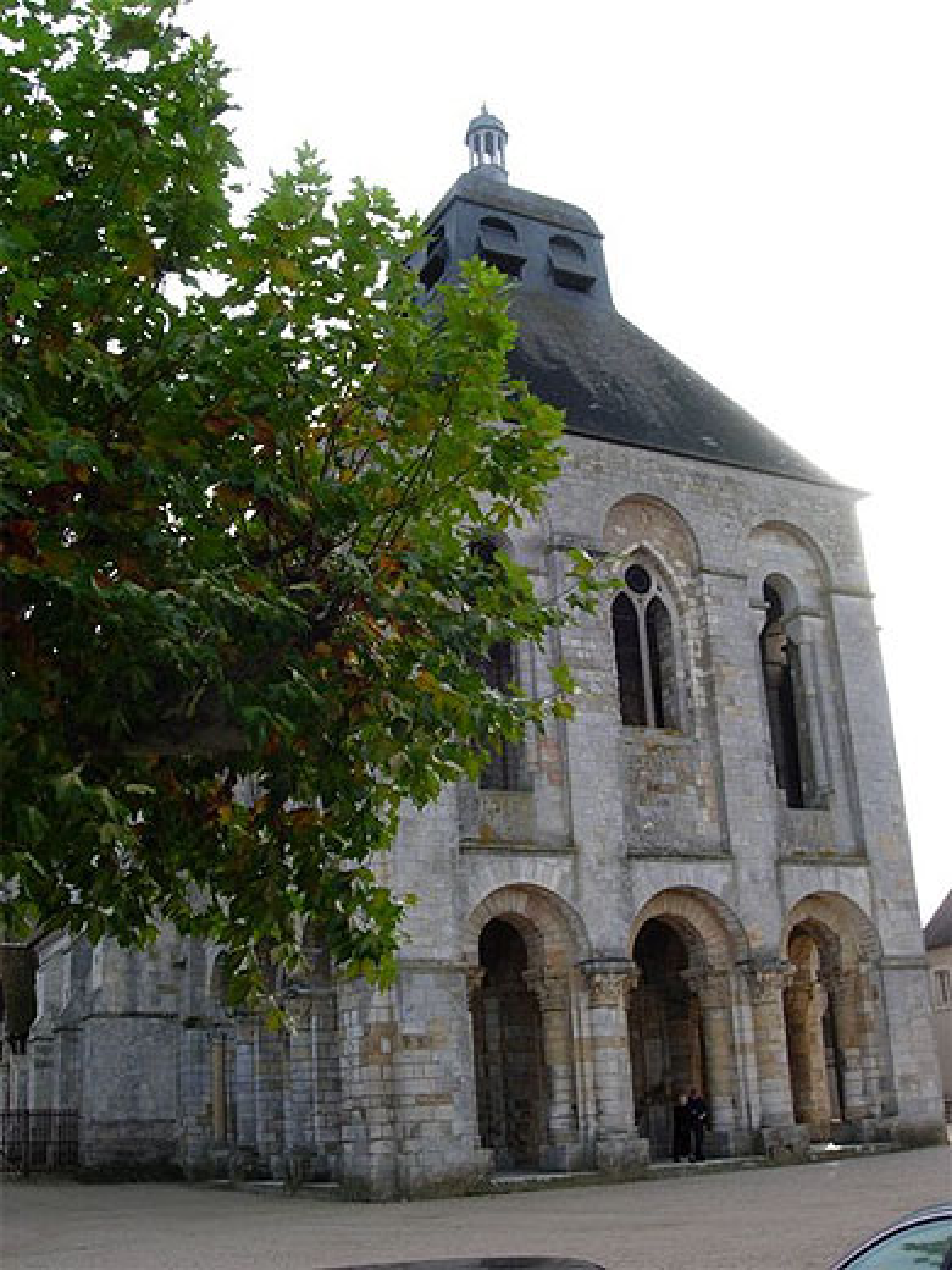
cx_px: 476
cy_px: 635
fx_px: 1393
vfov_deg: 49.0
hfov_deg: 37.7
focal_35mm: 38
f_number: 4.8
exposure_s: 1/313
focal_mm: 7.8
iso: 79
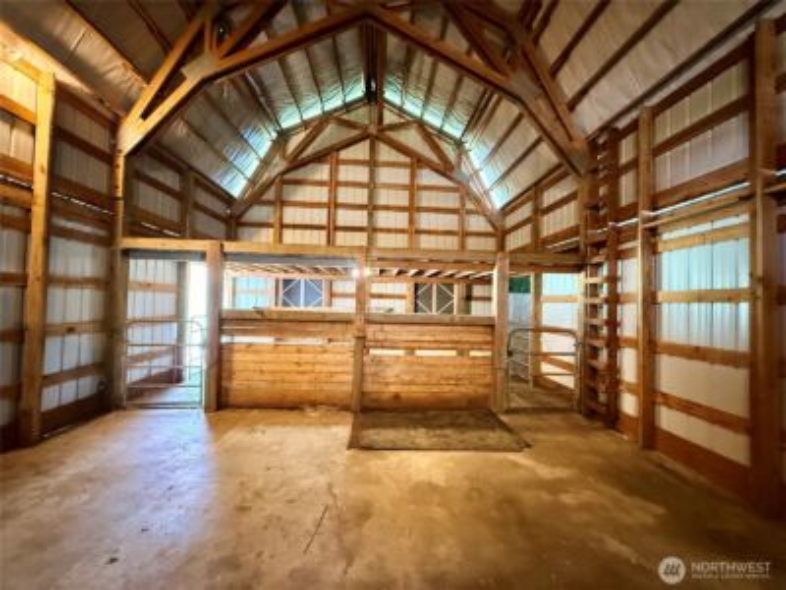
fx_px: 318
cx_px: 393
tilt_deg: +1.0
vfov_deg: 85.7
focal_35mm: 14
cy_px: 295
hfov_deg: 102.1
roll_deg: -2.0
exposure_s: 1/40
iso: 1250
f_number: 2.2
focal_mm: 2.22
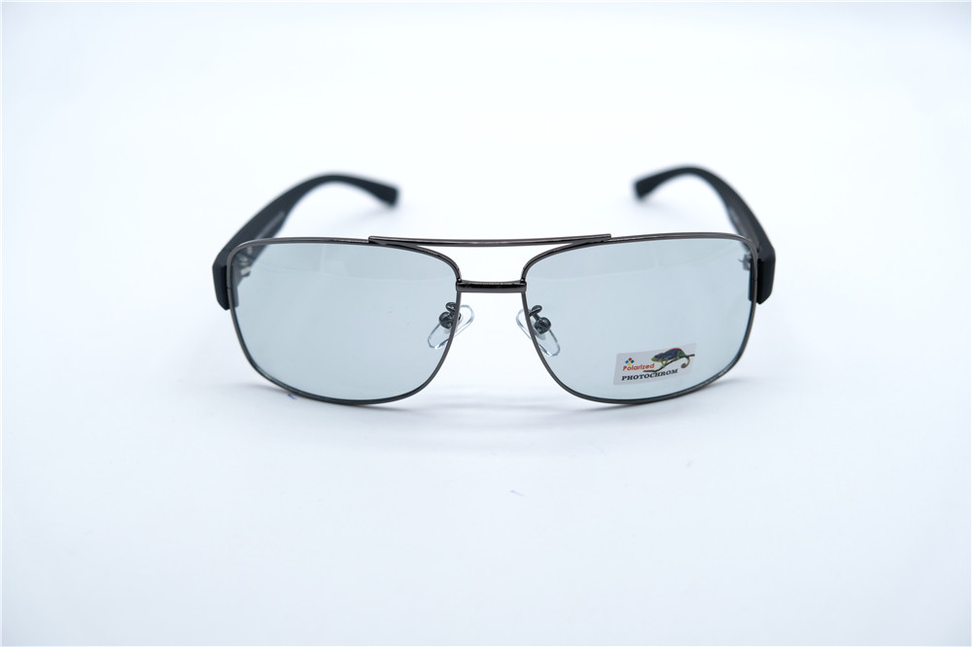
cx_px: 486
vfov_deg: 27.5
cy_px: 324
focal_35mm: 49
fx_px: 1322
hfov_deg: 40.4
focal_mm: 32.9
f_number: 3.6
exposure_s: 1/1000
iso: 250
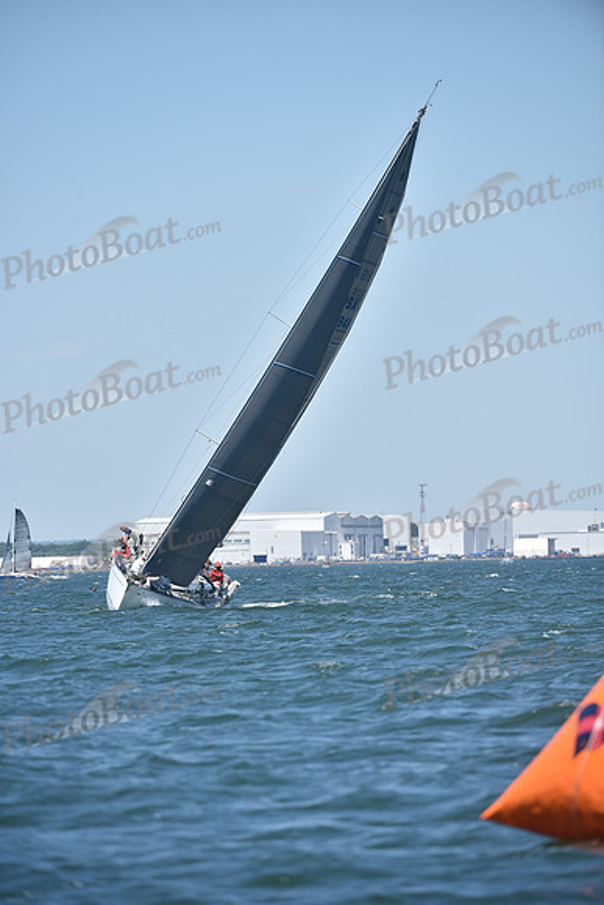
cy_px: 452
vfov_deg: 6.9
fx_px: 7545
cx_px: 302
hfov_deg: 4.6
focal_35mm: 300
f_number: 5
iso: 250
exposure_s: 1/1600
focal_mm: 300
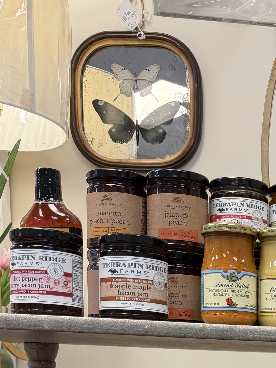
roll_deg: -0.8
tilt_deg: -8.1
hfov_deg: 21.0
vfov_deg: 25.9
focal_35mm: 65
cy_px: 468
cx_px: 332
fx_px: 691
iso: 160
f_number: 1.78
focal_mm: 6.76
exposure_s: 1/120
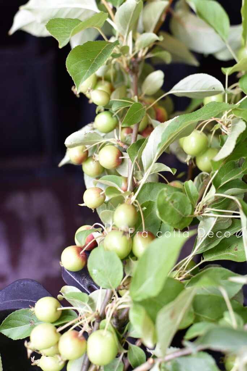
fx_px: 514
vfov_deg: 39.6
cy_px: 186
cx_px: 124
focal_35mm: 50
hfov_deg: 27.0
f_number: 3.5
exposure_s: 1/200
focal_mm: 50
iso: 1600
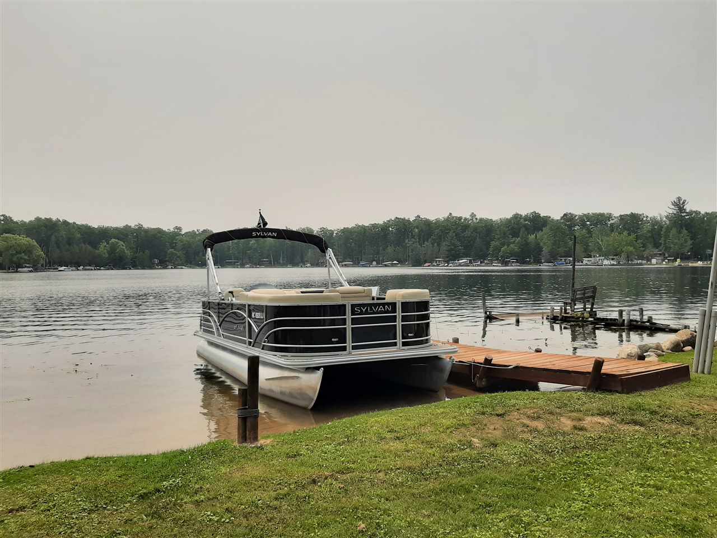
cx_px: 358
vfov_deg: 53.1
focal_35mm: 26
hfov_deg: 67.3
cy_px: 269
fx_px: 539
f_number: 1.7
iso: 40
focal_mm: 3.93
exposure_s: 1/6667
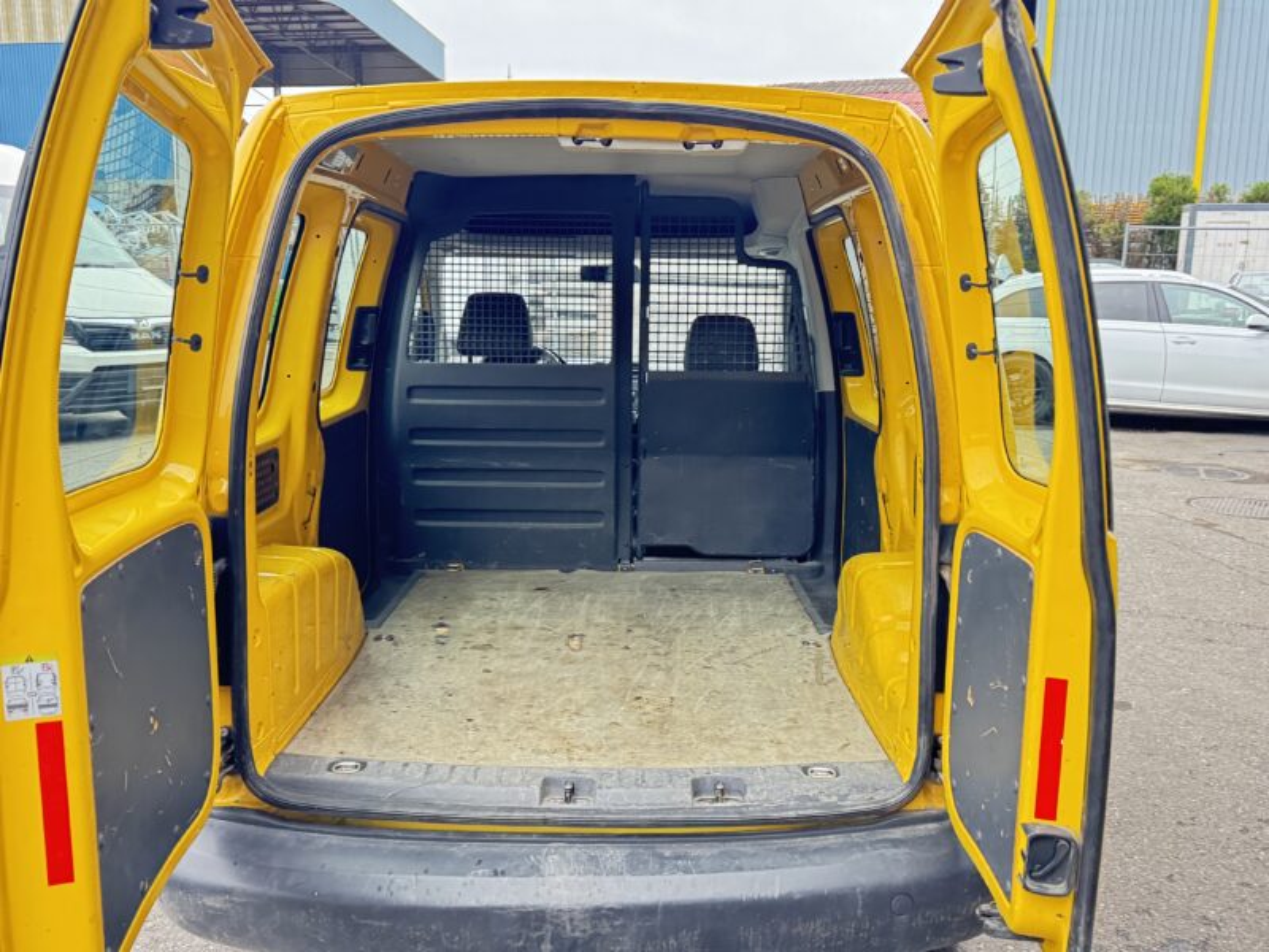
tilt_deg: -9.8
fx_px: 880
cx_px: 634
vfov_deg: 56.8
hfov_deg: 71.6
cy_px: 476
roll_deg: -1.4
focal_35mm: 24
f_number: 1.78
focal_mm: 6.76
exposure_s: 1/60
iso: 500
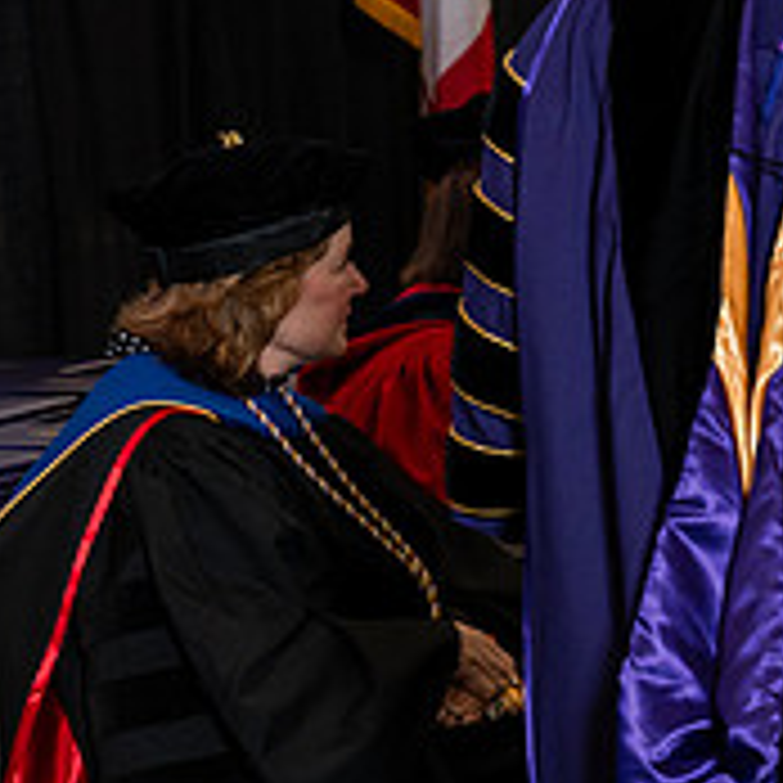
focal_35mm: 198
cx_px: 1256
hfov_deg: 8.6
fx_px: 5067
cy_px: 182
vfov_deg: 8.8
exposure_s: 1/200
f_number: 5
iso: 1250
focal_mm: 70
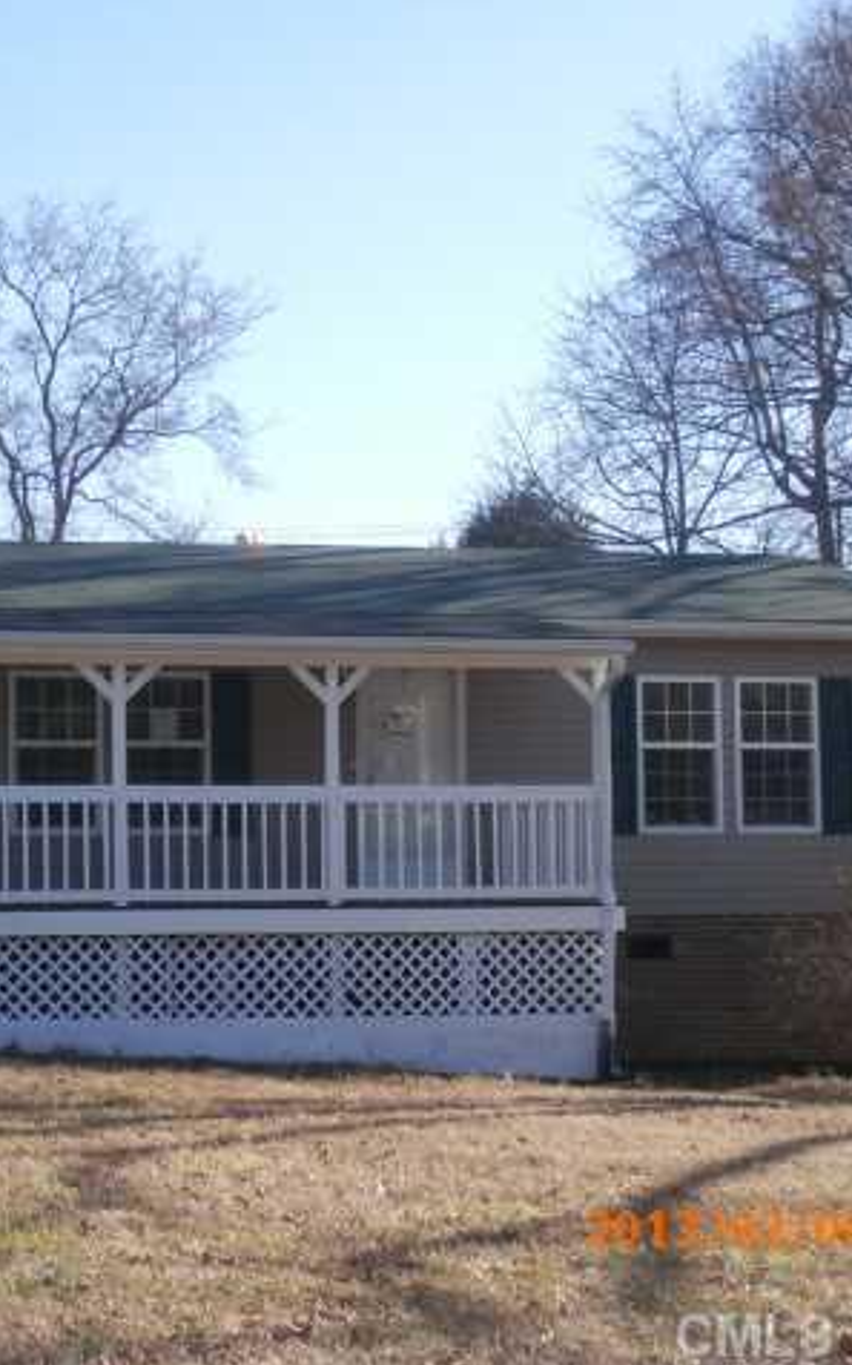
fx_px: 2492
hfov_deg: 19.1
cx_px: 80
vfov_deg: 30.6
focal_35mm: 67
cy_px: 682
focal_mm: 8.29
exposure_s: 1/320
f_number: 4.2
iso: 100
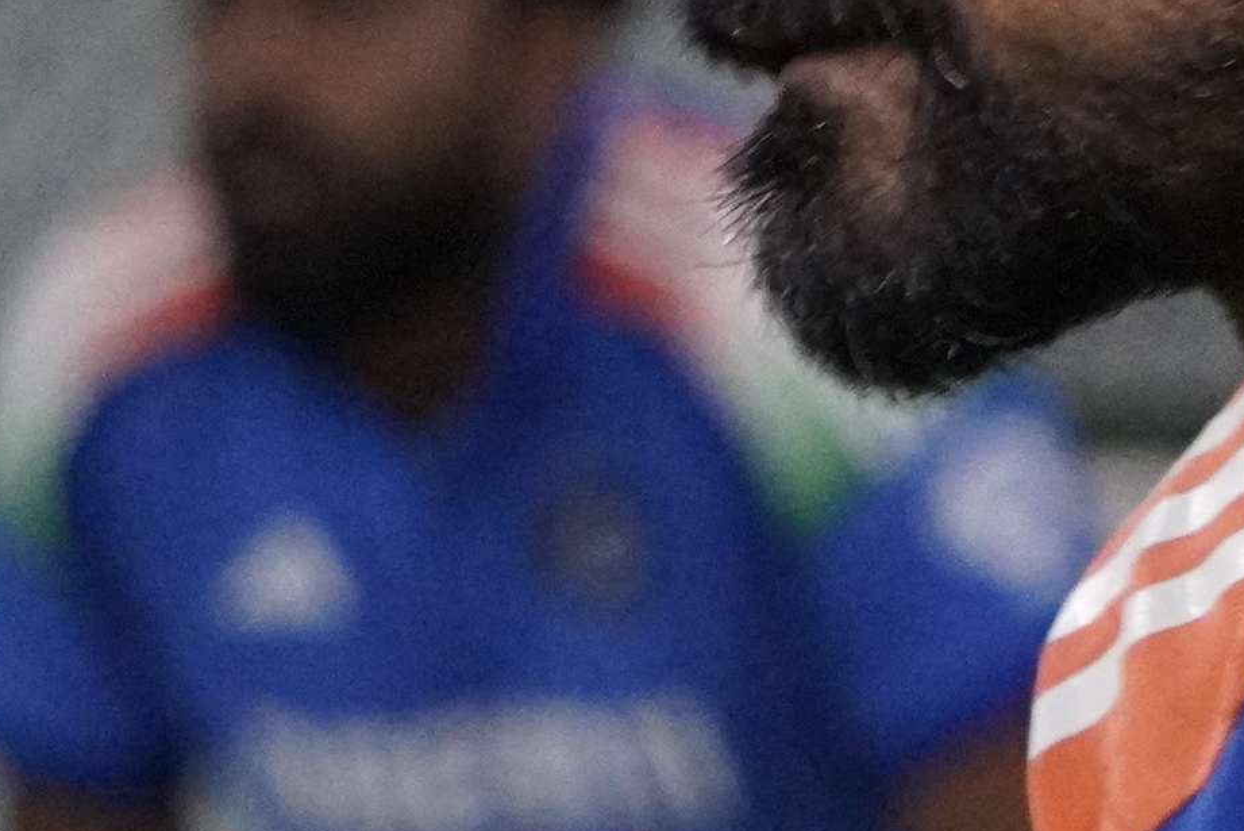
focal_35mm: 780
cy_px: 677
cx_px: 728
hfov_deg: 2.6
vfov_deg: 1.8
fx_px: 26975
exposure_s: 1/200
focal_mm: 113
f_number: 5.6
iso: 6400
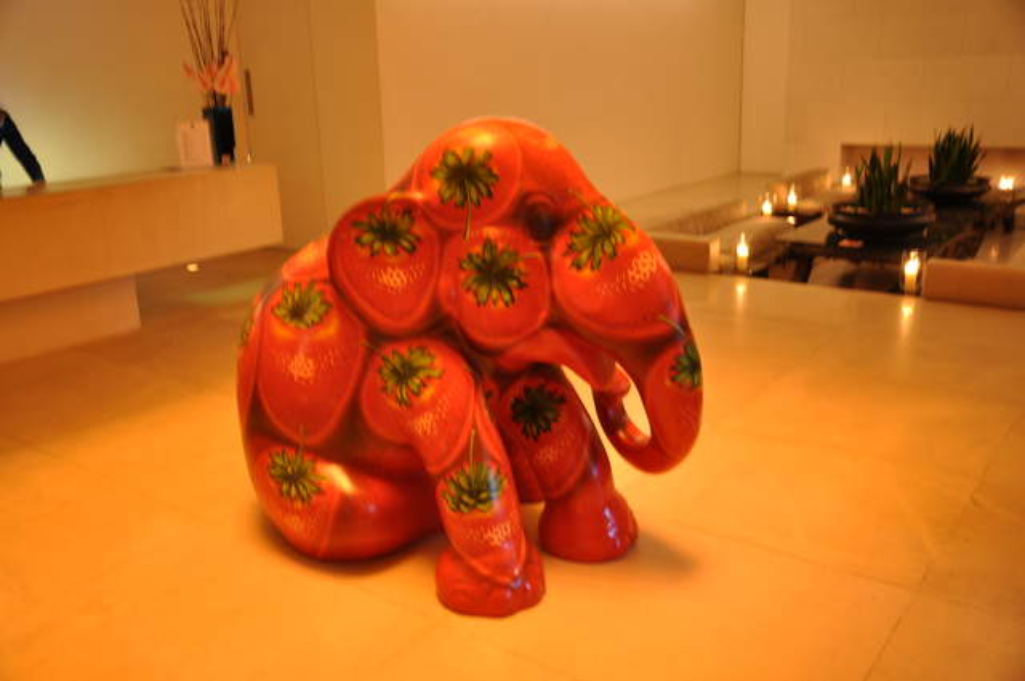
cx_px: 512
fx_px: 938
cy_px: 340
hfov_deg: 57.3
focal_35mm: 33
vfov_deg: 39.9
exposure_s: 2.5
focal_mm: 22
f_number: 3.8
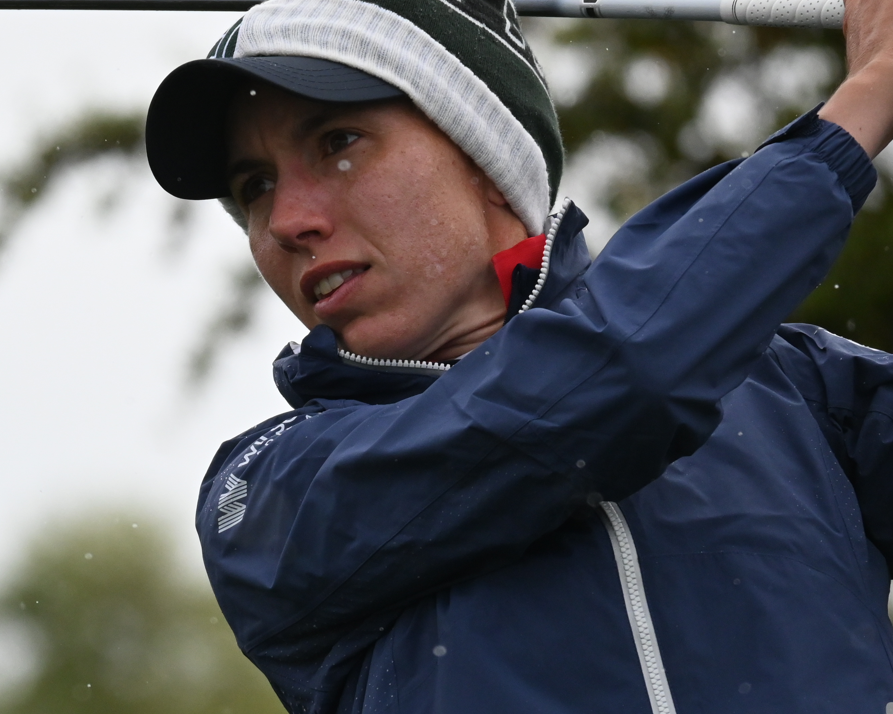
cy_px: 382
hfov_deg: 2.6
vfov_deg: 2.1
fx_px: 19478
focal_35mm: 737
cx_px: 316
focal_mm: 250
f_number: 6.3
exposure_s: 1/4000
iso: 1100
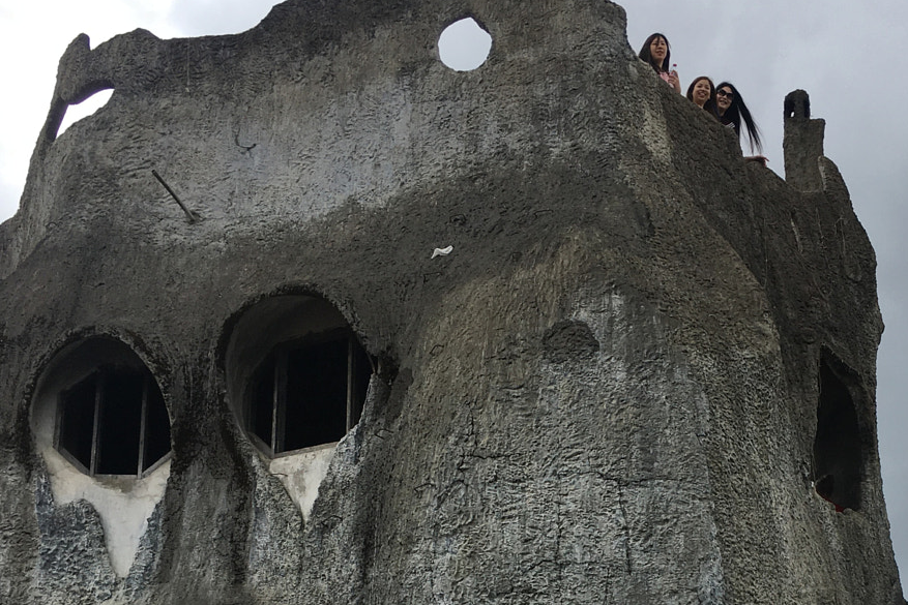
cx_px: 613
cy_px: 640
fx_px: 1387
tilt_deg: +13.4
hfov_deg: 35.8
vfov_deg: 23.3
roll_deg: +0.1
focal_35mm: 55
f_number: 2.2
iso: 25
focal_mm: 4.15
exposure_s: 1/1221
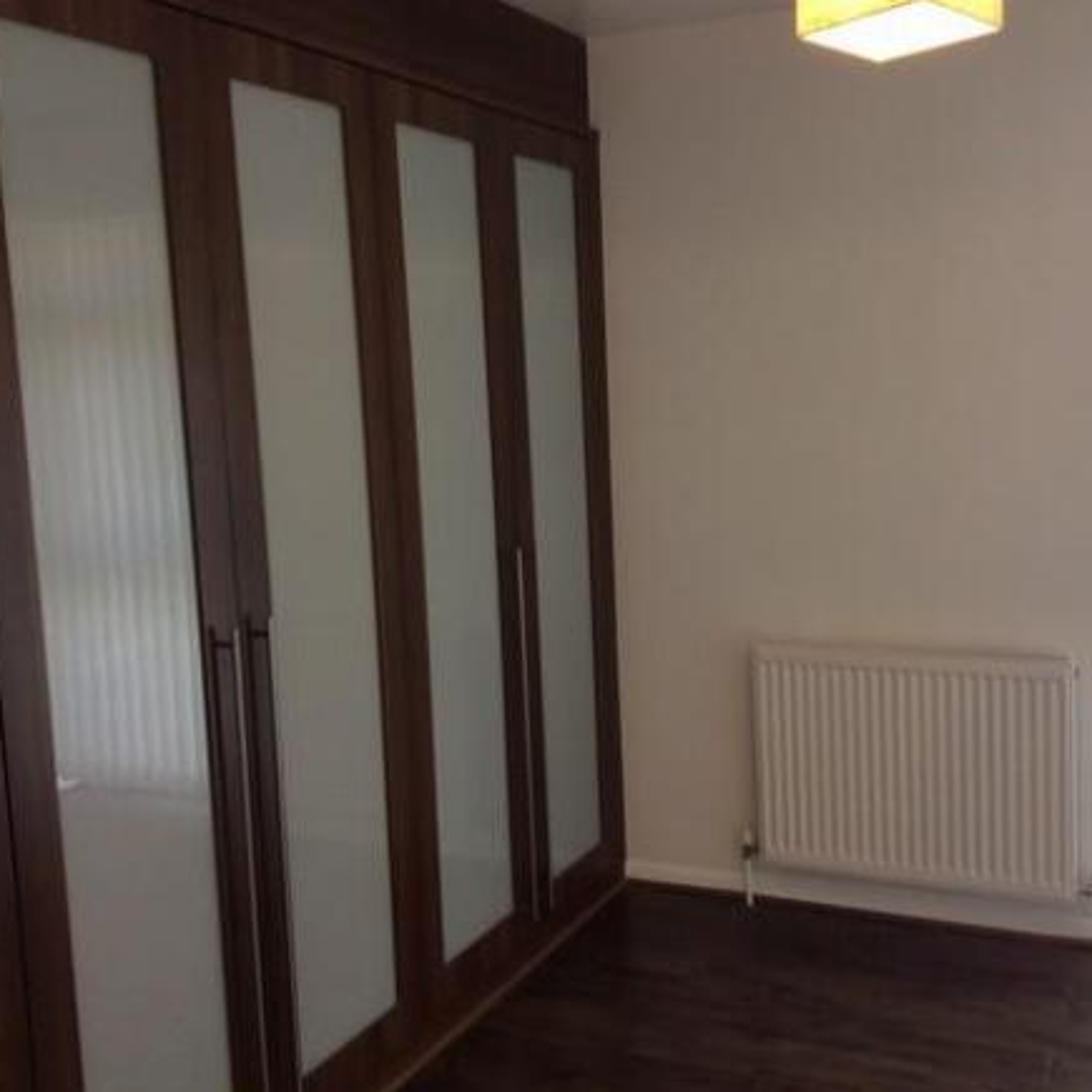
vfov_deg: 43.9
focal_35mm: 38
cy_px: 546
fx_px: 1356
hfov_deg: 43.7
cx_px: 641
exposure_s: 1/24
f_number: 2.4
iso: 50
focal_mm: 3.3
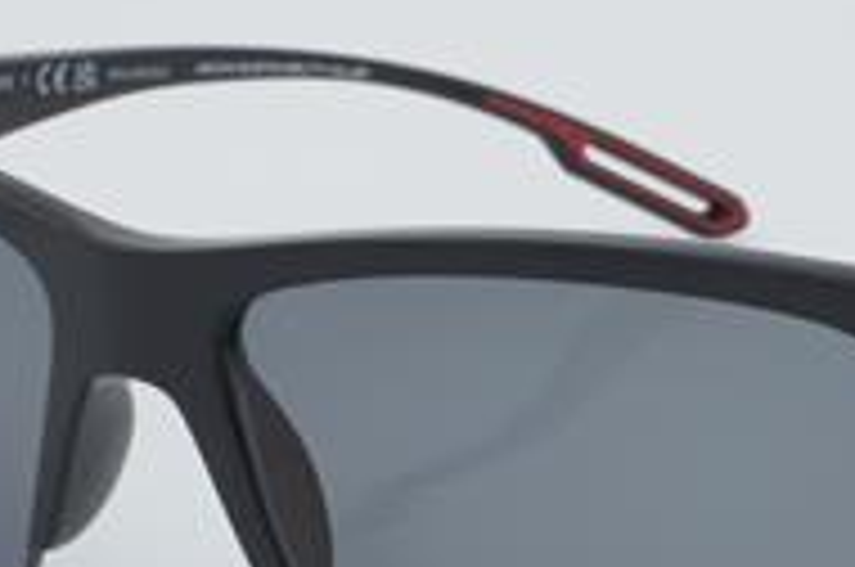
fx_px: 3746
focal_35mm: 158
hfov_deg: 13.0
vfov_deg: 8.7
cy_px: 351
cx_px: 590
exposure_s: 1/4
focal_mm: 50
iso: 100
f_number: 32
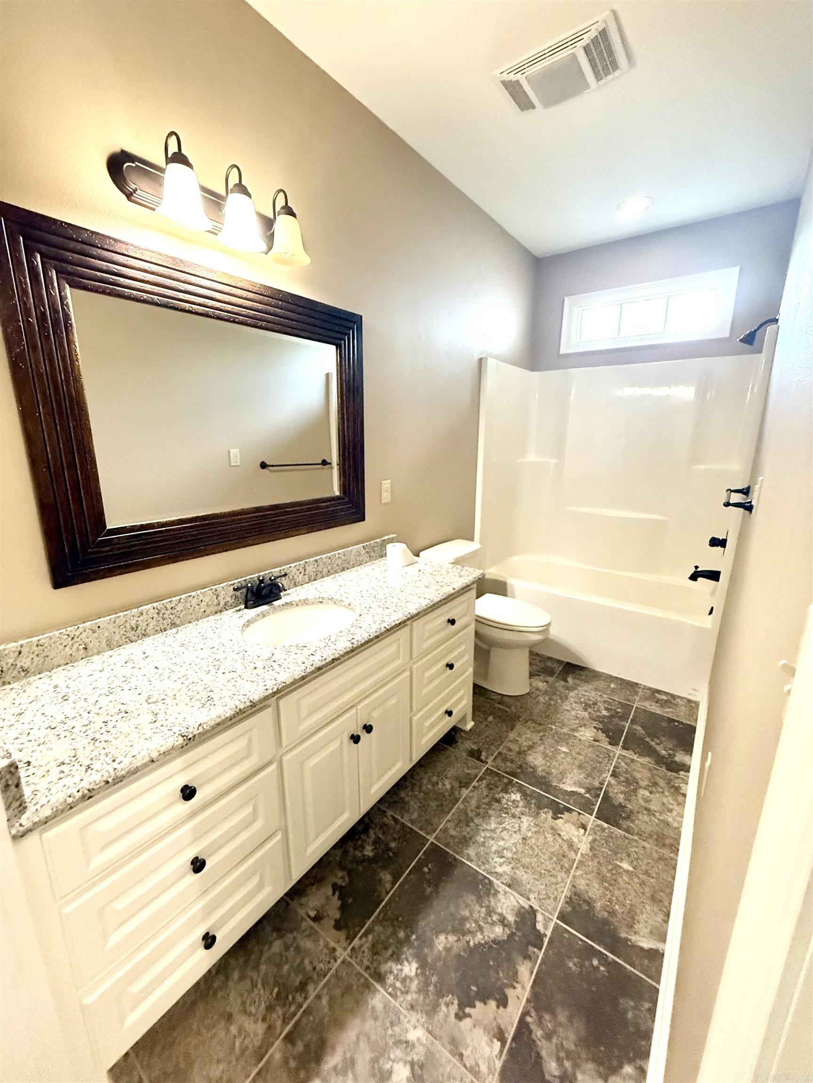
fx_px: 438
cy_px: 542
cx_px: 406
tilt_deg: -13.1
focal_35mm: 14
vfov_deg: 102.1
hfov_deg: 85.7
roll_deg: -0.9
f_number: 2.2
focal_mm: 2.22
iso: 800
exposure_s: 1/60
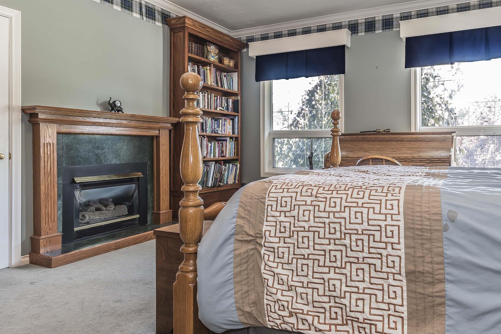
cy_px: 145
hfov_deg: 70.3
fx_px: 348
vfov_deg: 51.2
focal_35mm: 25
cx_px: 315
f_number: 9
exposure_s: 1/1.67
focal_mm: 10
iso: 100
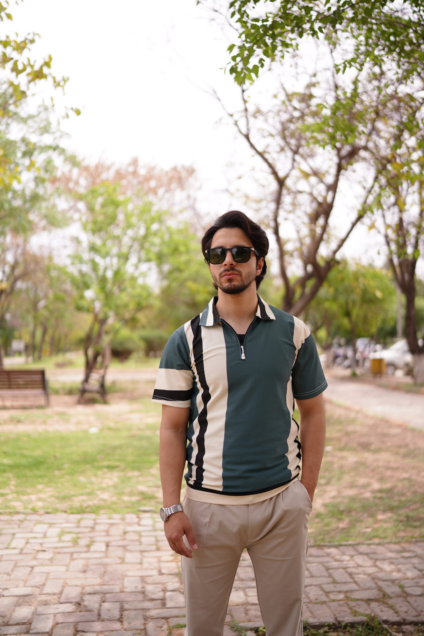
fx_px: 618
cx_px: 212
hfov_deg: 37.9
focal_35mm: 35
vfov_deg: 54.4
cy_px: 318
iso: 100
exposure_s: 1/2500
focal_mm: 35
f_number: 1.4
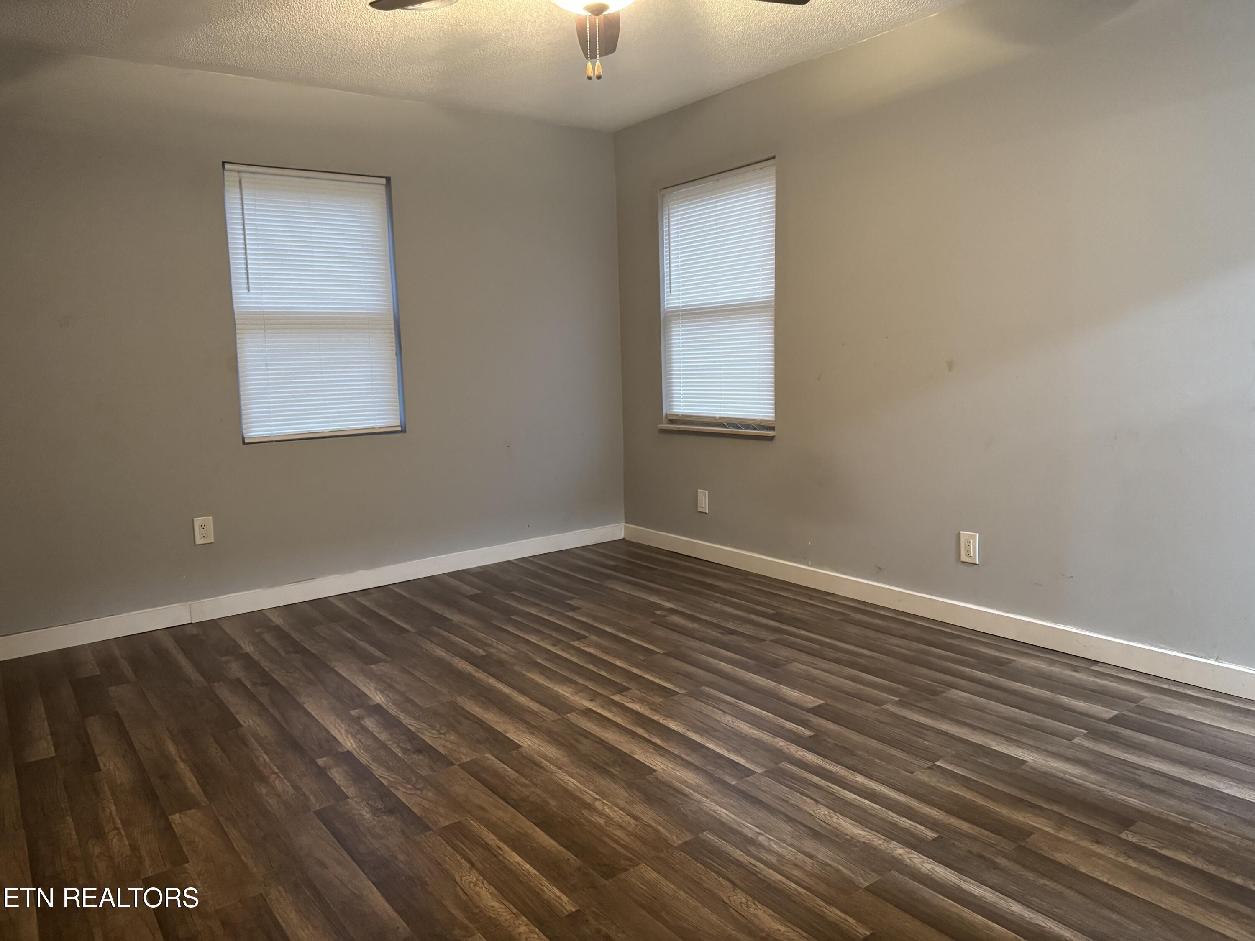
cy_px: 470
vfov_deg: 56.8
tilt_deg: -6.9
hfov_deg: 71.6
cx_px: 628
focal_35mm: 24
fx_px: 870
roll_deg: +1.4
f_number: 1.78
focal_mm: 6.76
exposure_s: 1/40
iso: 800
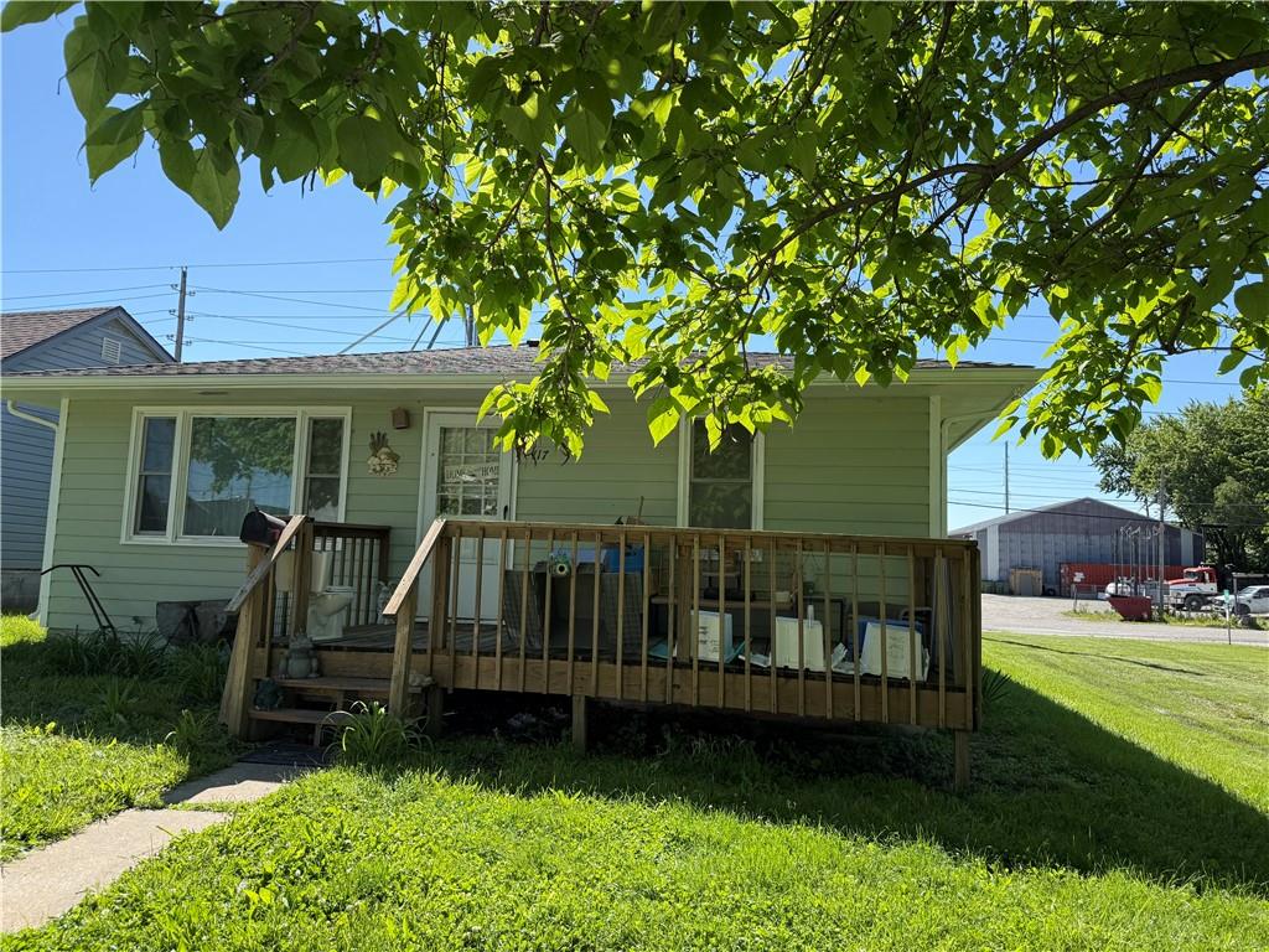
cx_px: 634
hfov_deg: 71.6
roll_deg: -3.1
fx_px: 880
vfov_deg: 56.8
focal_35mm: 24
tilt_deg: +6.6
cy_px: 476
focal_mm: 6.76
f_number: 1.78
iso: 80
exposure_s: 1/2703
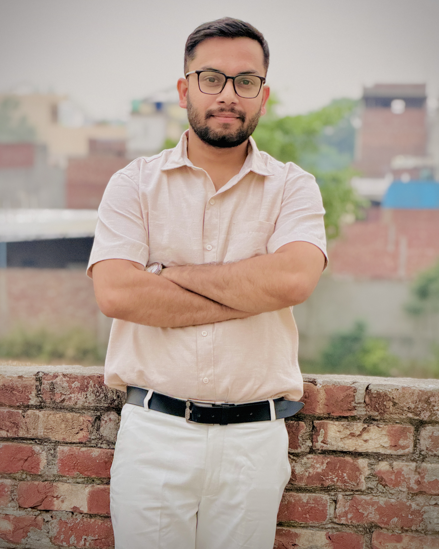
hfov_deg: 14.7
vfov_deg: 18.3
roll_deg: -1.7
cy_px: 257
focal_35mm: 105
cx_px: 220
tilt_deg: -2.8
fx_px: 1705
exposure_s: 1/54
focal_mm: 16.89
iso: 640
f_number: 2.8
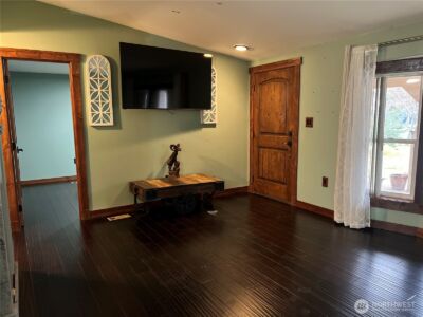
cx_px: 212
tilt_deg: -7.7
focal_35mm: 26
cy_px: 158
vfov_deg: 53.1
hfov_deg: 67.3
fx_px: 318
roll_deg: +0.8
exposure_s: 1/30
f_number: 1.5
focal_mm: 5.7
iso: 500
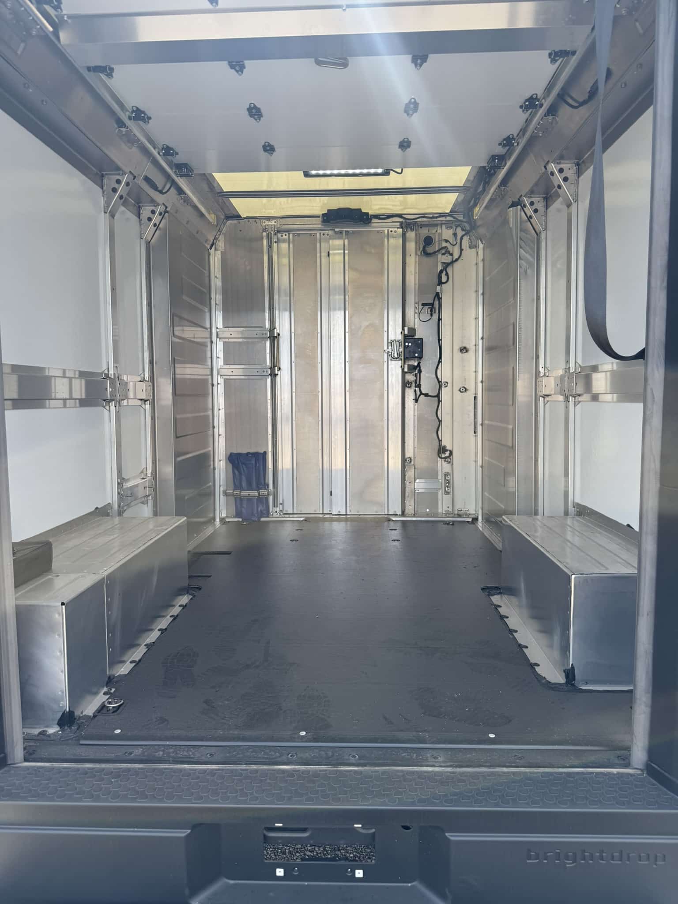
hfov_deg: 56.8
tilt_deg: -4.5
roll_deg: -2.7
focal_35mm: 24
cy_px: 452
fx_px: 627
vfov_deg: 71.6
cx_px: 339
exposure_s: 1/995
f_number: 1.78
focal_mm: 6.76
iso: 80
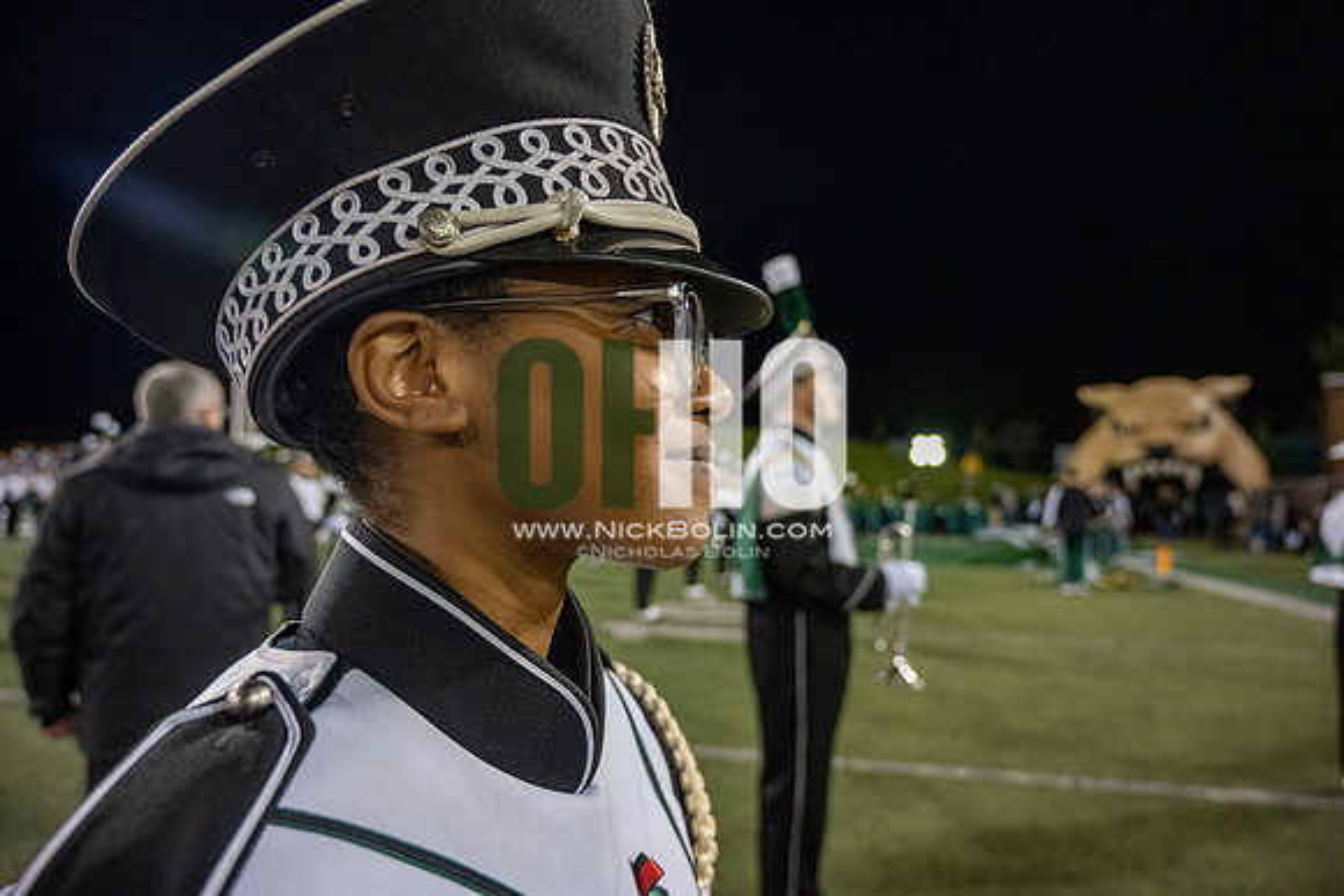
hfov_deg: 73.7
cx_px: 672
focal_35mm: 24
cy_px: 448
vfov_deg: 53.2
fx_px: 896
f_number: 4
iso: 2500
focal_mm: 24
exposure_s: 1/500
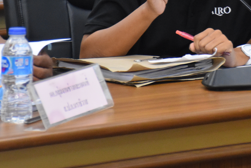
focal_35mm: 329
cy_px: -46
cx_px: 217
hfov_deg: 6.2
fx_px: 2297
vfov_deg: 4.2
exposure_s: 1/50
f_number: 5.3
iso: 3200
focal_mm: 85
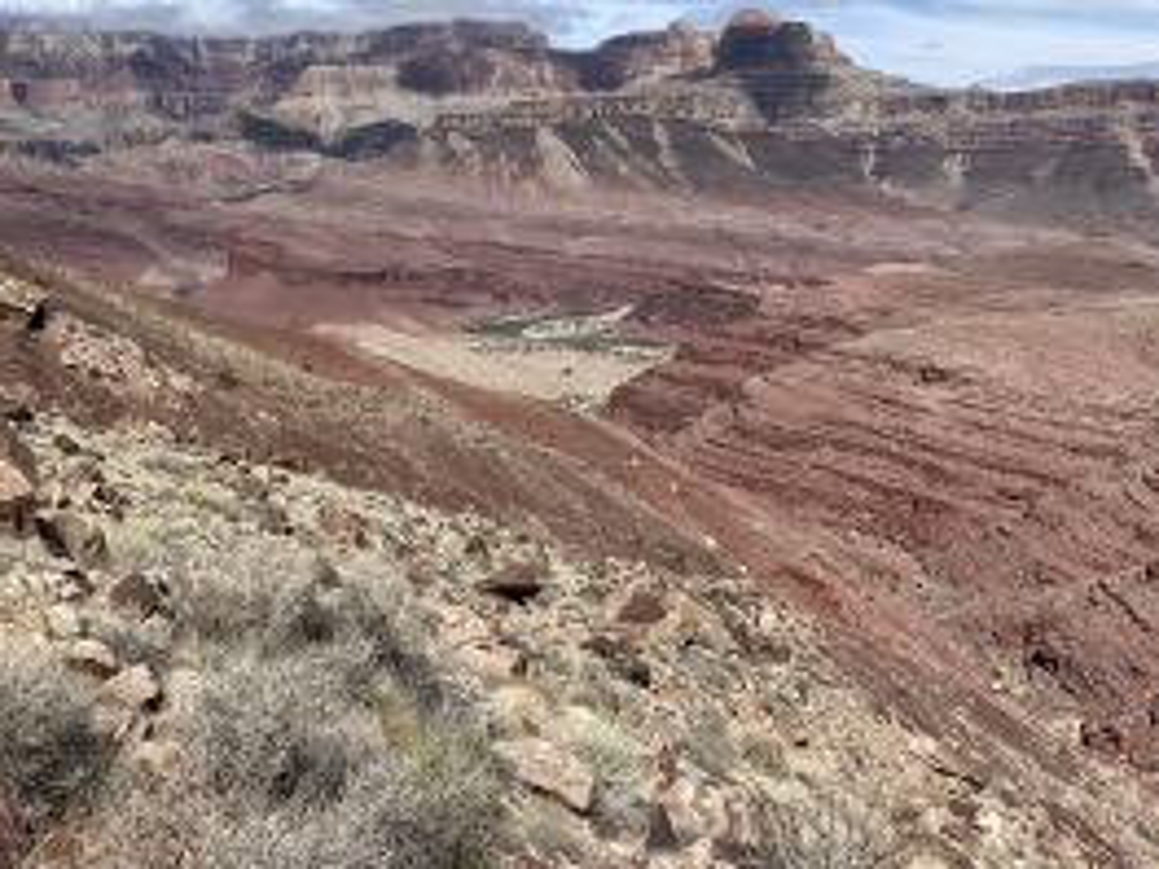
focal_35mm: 36
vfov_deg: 39.6
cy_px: 391
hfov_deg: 51.3
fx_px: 1205
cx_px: 518
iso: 32
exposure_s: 1/4274
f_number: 1.8
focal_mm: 4.25
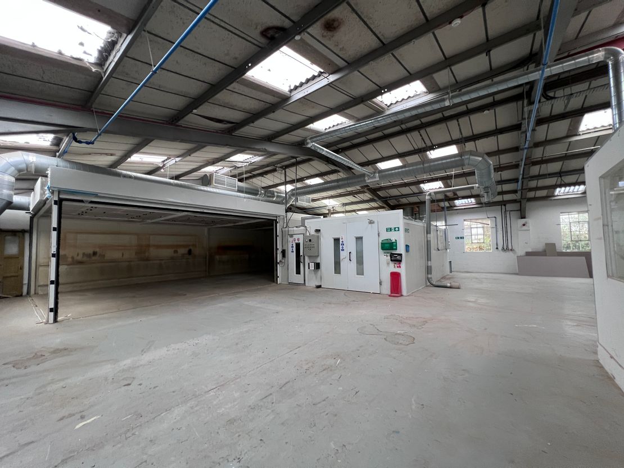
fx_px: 234
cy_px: 234
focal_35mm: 13
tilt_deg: +3.9
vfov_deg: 89.9
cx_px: 312
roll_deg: +1.8
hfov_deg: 106.2
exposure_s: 1/68
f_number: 1.8
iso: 250
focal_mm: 1.57
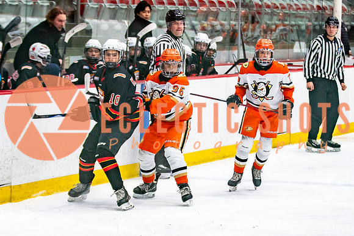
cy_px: 189
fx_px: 1958
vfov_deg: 6.9
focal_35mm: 199
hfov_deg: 10.3
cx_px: 171
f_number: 2.8
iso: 640
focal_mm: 90
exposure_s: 1/640
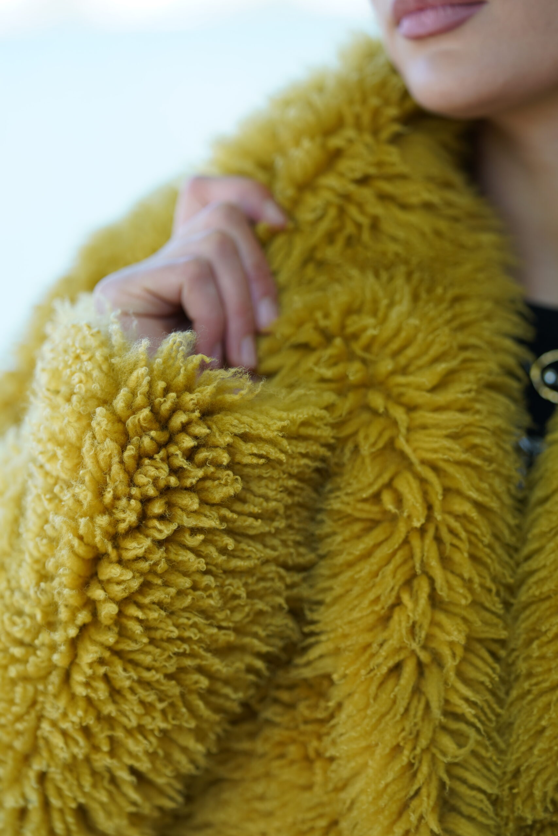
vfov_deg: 20.8
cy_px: 418
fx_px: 2278
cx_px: 279
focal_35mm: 98
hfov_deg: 14.0
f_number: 2.8
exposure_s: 1/250
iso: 160
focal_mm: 98
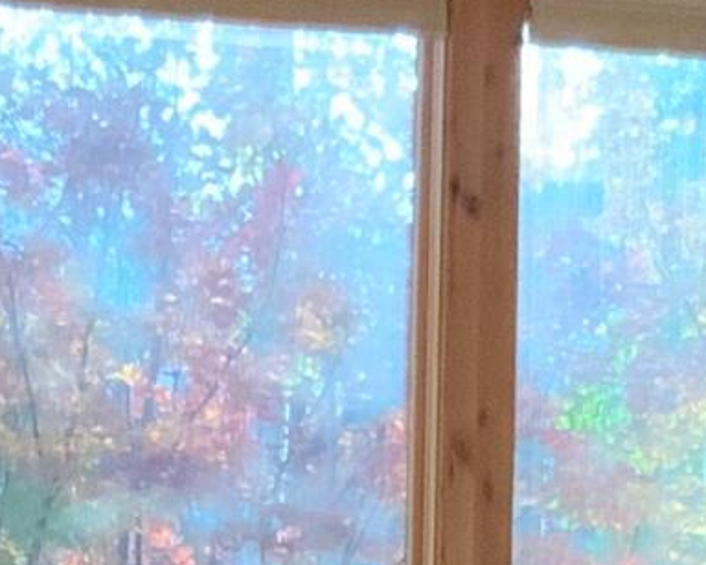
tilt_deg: -5.9
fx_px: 4617
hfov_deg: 8.7
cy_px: 1248
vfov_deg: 6.7
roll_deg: -1.5
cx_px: 487
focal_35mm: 221
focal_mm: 3
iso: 250
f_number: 1.8
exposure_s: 1/60
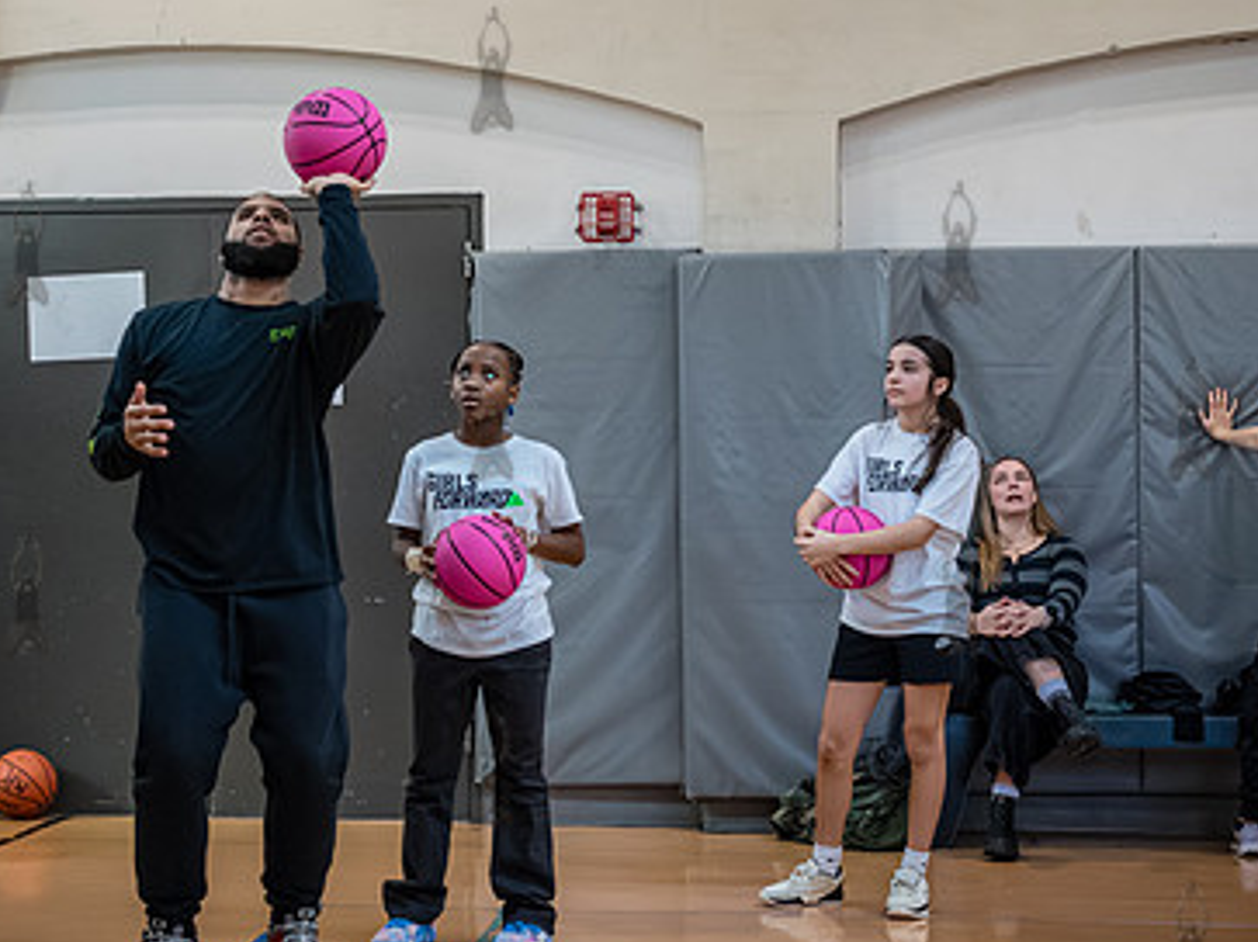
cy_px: 484
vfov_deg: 19.6
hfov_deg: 25.9
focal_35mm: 75
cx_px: 463
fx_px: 2725
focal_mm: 42
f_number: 4.5
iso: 8000
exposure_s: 1/1000
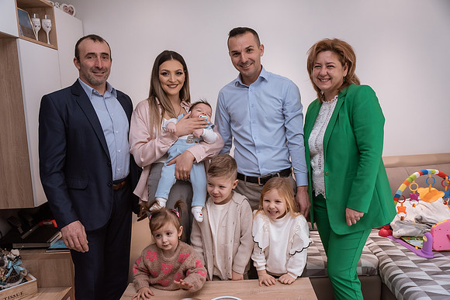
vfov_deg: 41.1
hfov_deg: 58.7
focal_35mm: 32
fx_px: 400
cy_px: 150
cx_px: 225
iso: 1000
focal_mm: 32
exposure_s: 1/160
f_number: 4
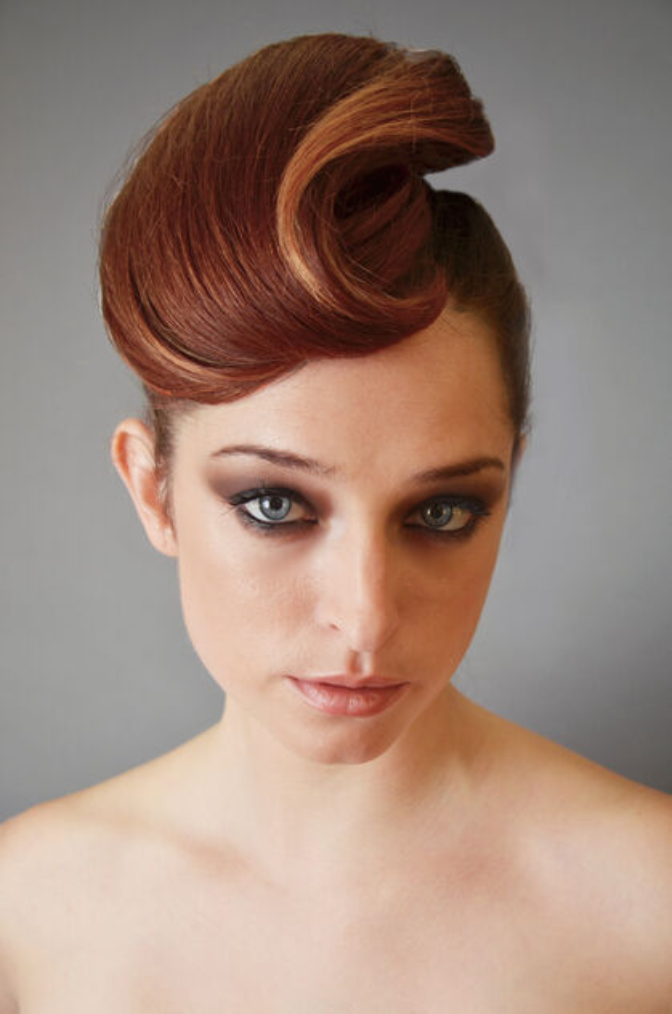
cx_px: 336
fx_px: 1686
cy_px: 507
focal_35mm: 60
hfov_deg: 22.5
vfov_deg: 33.5
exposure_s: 1/30
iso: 200
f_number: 4.5
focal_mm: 40
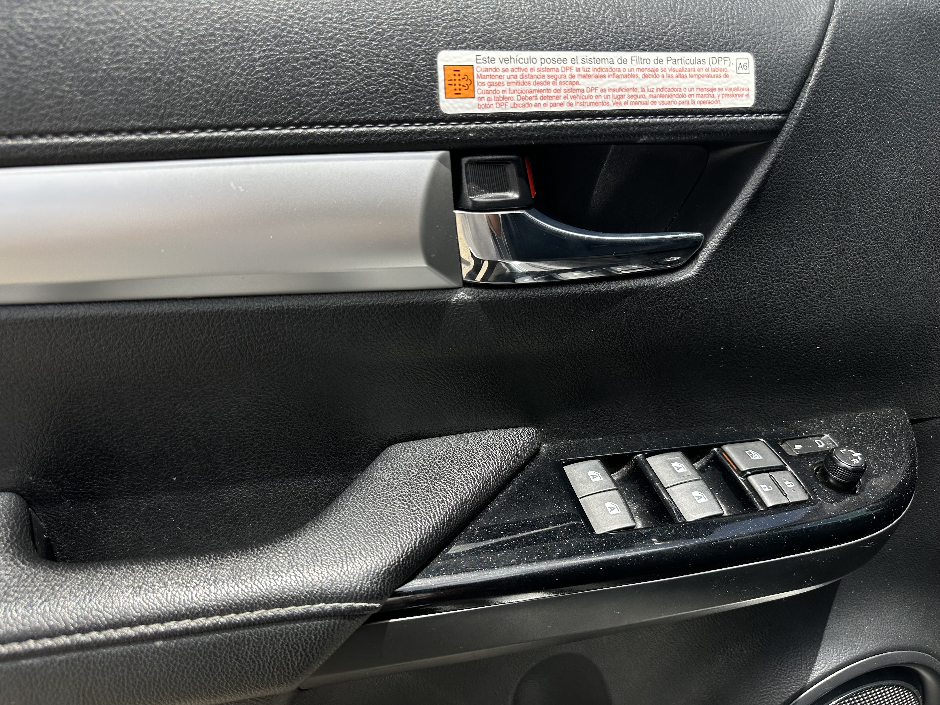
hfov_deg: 71.6
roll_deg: -0.3
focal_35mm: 24
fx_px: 652
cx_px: 470
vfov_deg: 56.8
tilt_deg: -28.8
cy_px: 352
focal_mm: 6.86
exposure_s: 1/1412
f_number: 1.78
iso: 80
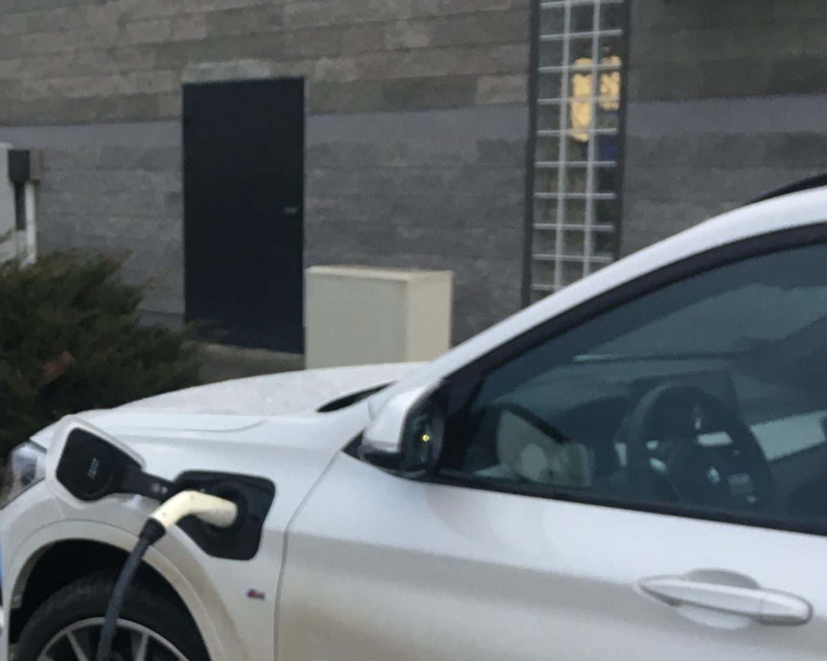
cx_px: 29
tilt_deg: -11.6
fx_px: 1493
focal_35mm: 61
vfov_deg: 24.9
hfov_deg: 29.2
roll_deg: +2.2
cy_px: 423
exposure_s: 1/33
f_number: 2.2
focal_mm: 4.15
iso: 80
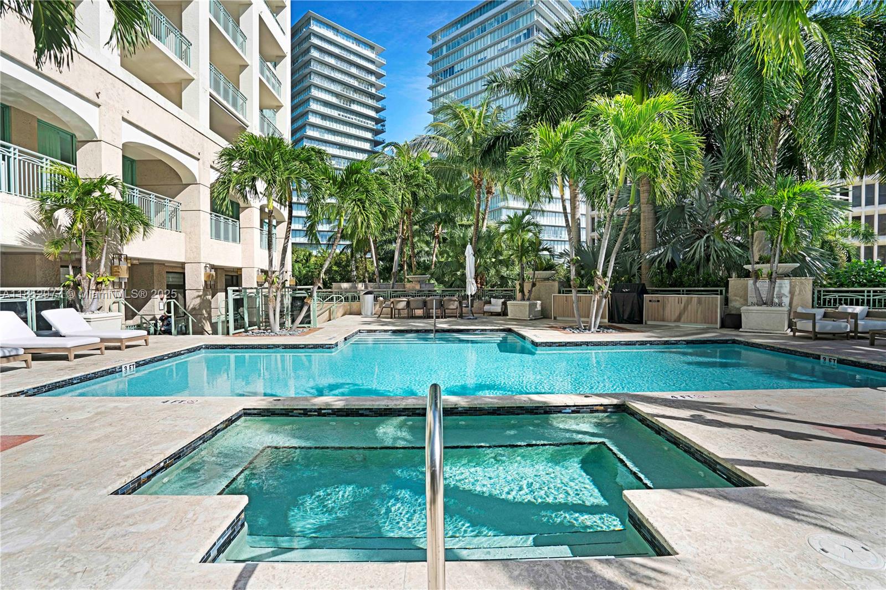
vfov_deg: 73.7
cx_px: 443
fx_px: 394
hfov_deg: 96.7
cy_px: 295
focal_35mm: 16
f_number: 8
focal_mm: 16
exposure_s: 1/250
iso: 100
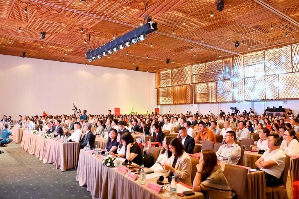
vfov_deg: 47.9
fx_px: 224
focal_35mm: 27
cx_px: 150
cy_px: 100
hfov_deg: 67.4
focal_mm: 18
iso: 900
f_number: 2
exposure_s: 1/160
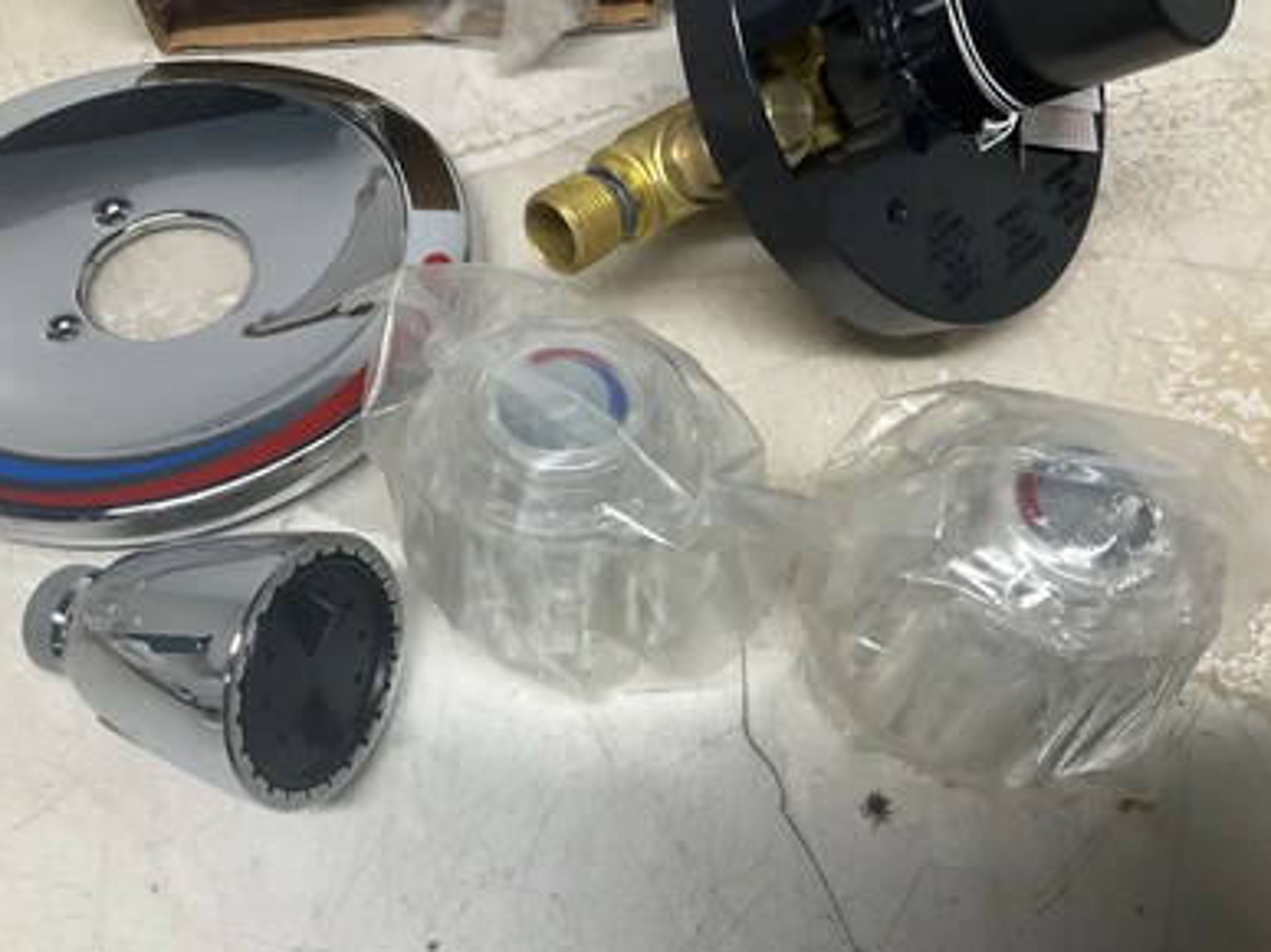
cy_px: 466
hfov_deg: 60.0
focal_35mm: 30
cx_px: 644
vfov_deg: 46.8
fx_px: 1101
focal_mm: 3
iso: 40
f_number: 1.8
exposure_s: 1/120
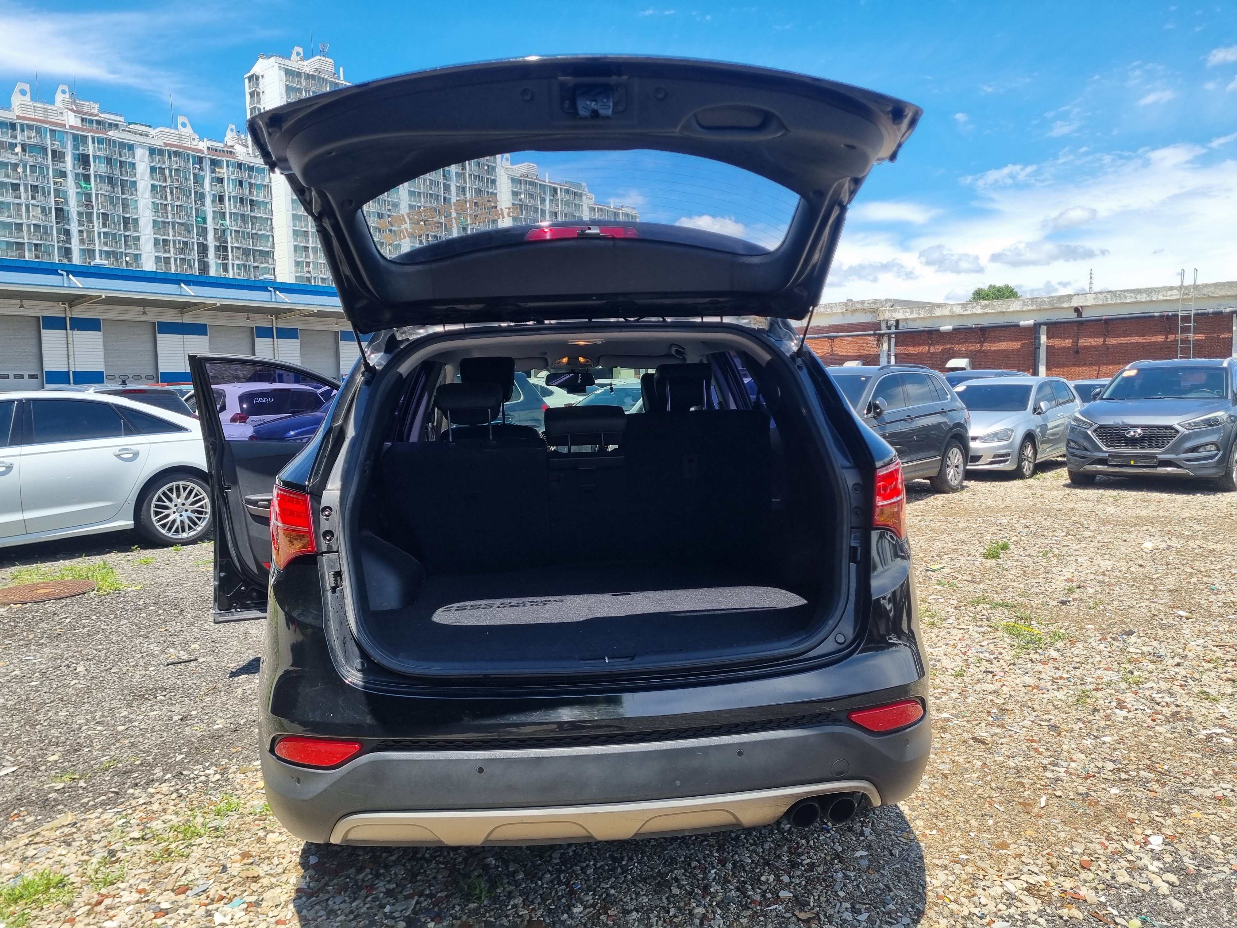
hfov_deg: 67.3
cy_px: 464
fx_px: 929
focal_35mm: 26
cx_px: 618
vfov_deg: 53.1
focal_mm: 5.4
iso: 50
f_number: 1.8
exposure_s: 1/1684
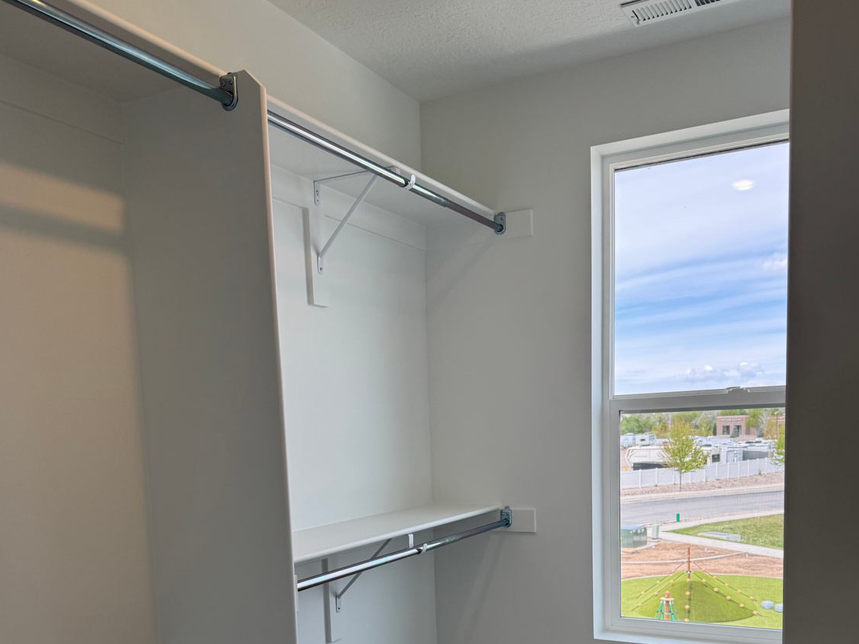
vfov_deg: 41.0
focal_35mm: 33
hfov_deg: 55.3
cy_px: 525
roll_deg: +2.4
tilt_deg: -6.7
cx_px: 428
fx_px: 819
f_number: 1.78
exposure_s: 1/593
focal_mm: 6.76
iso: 80
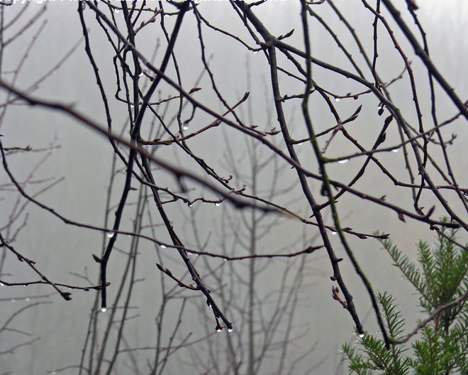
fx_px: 2341
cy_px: 298
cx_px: 234
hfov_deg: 11.4
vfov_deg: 9.1
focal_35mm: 169
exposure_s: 1/53.6
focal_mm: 32.4
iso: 50
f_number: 4.3
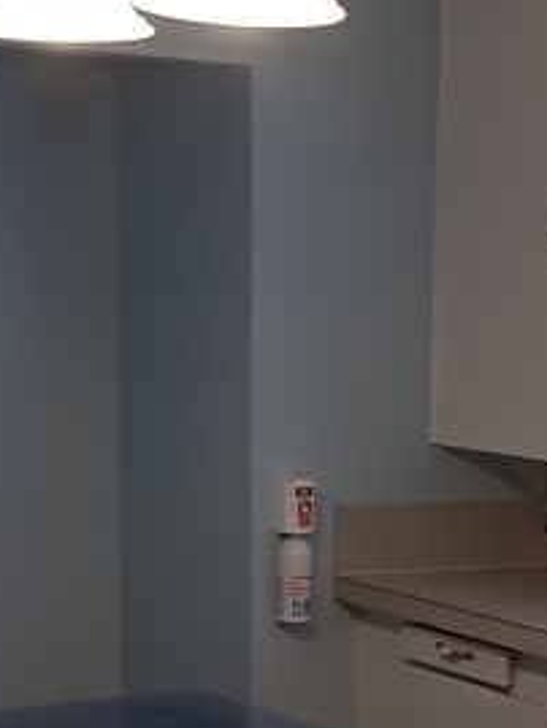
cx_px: 436
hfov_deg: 14.9
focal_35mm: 99
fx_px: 2084
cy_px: 750
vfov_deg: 19.2
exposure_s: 1/25.6
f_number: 1.8
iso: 80
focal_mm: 3.98
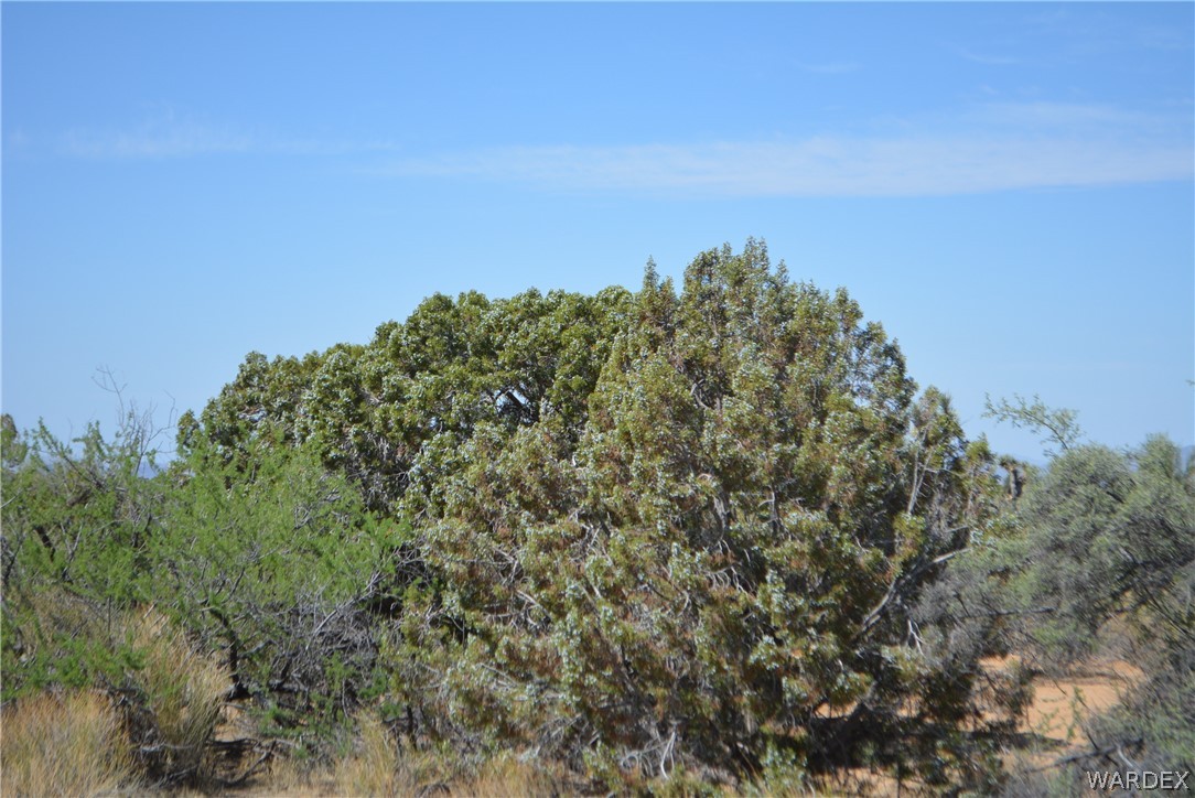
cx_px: 598
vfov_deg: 16.6
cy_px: 399
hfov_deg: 24.6
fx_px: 2740
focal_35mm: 82
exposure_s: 1/1600
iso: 400
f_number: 6.3
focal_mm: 55
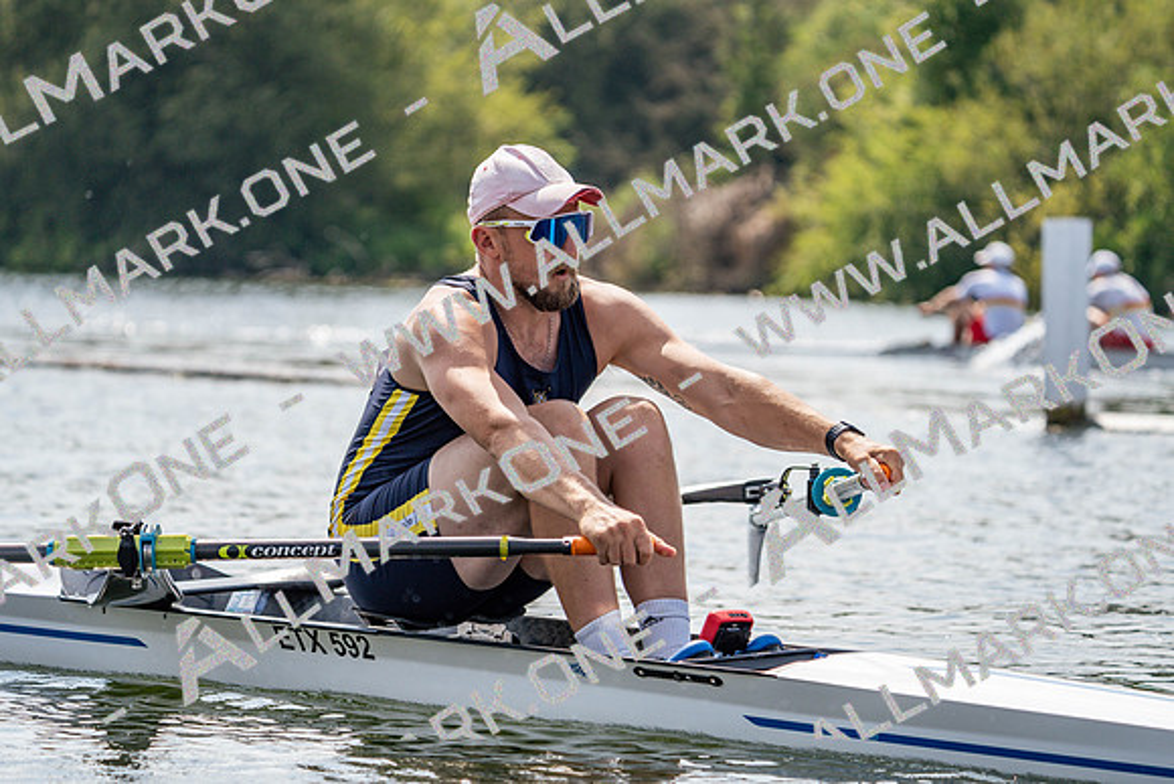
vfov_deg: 6.9
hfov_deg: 10.3
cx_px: 587
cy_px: 392
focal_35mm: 200
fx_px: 6523
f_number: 5.6
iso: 200
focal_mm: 200
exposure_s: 1/1600
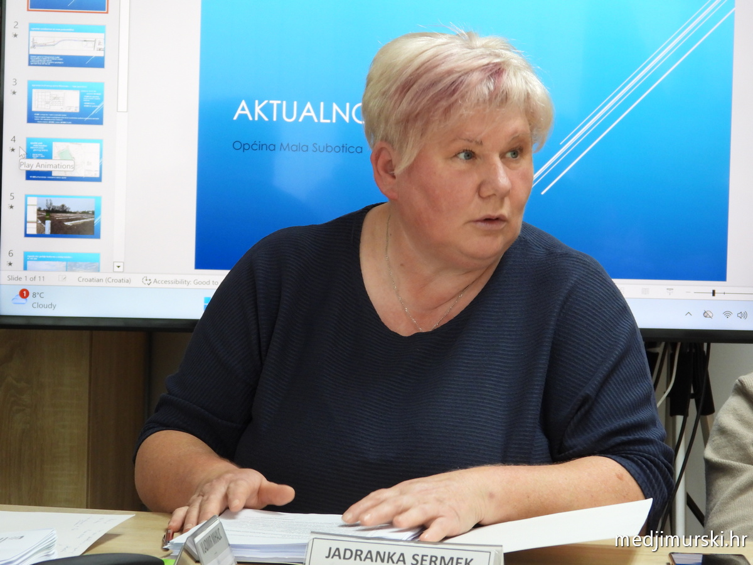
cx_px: 376
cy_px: 282
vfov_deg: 11.9
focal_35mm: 125
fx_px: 2719
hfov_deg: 15.8
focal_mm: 22.5
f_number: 4
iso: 400
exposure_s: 1/30
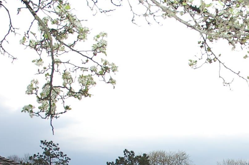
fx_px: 525
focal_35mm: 76
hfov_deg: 25.2
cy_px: 225
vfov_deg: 16.7
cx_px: 260
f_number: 7.1
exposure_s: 1/200
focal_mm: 18
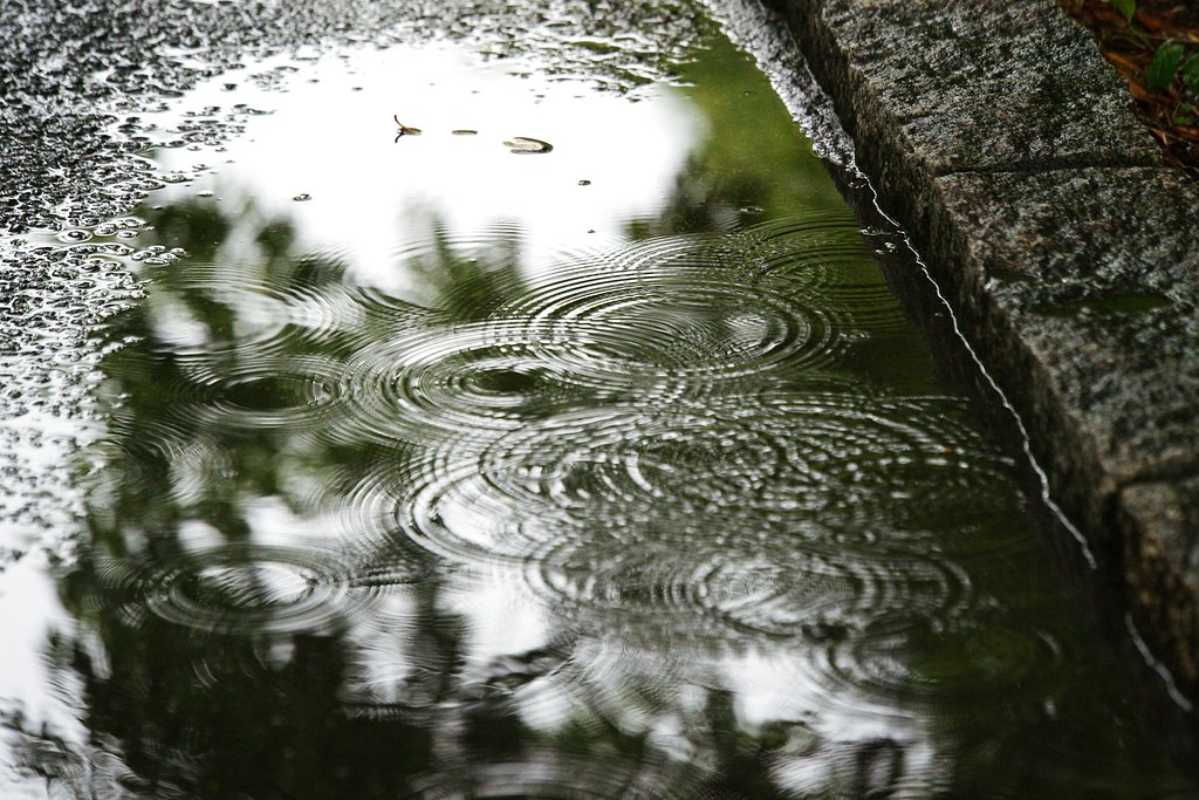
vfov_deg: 7.6
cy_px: 400
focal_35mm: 180
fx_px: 5995
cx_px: 600
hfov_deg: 11.4
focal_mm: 180
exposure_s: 1/200
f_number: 5.6
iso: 800
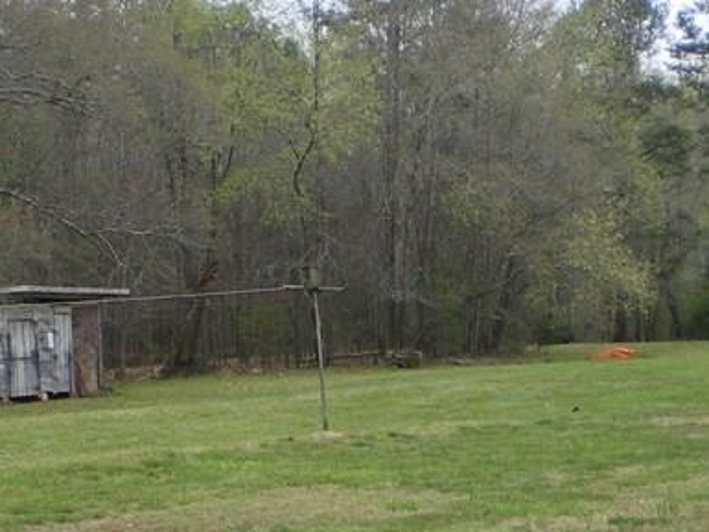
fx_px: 2069
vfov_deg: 14.6
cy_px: 353
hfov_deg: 19.4
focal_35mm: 101
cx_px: 378
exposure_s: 1/160
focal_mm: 6.3
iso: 64
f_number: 3.1
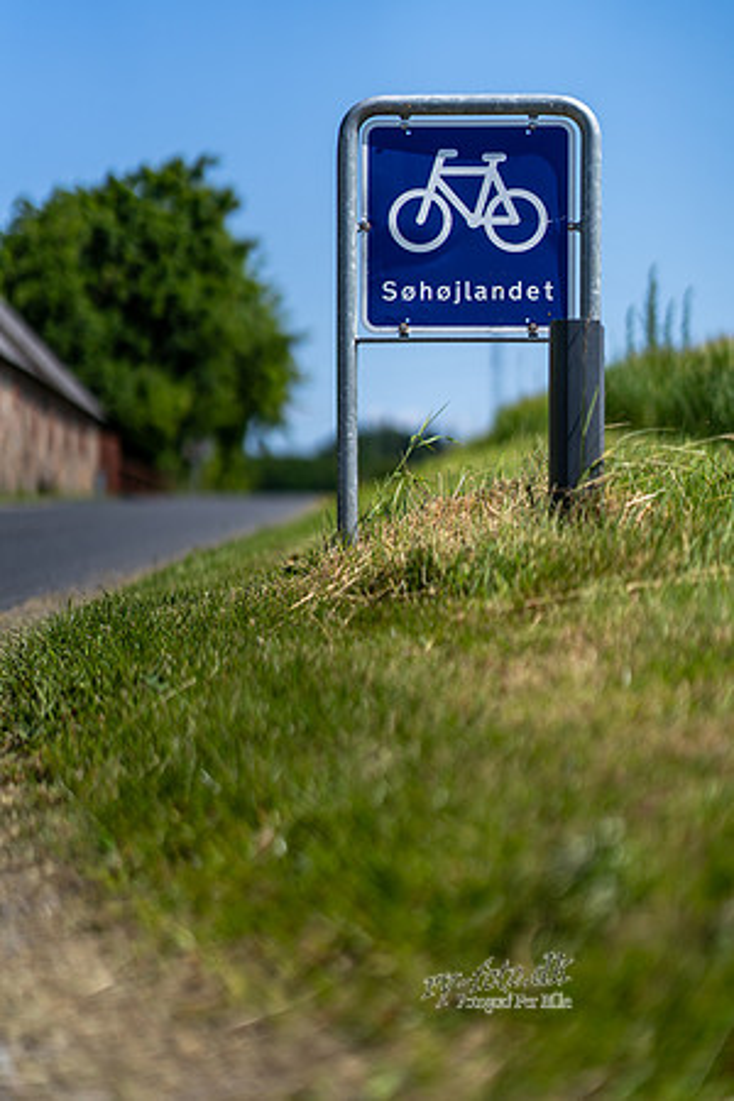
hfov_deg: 16.1
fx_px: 2599
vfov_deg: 23.9
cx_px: 367
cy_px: 550
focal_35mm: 85
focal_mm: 85
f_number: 1.4
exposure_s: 1/5000
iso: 50
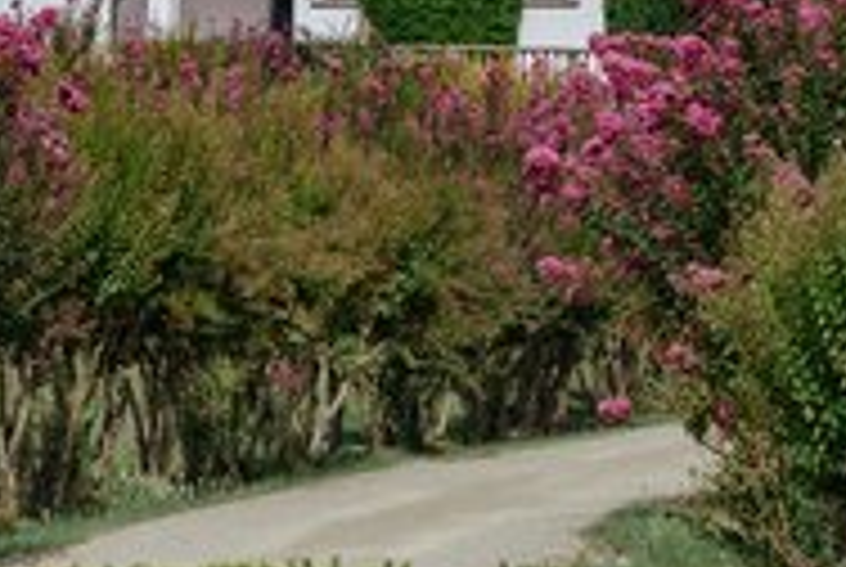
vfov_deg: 2.8
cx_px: 414
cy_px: 40
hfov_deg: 4.2
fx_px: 11509
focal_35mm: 489
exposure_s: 1/160
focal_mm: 192
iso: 100
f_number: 11
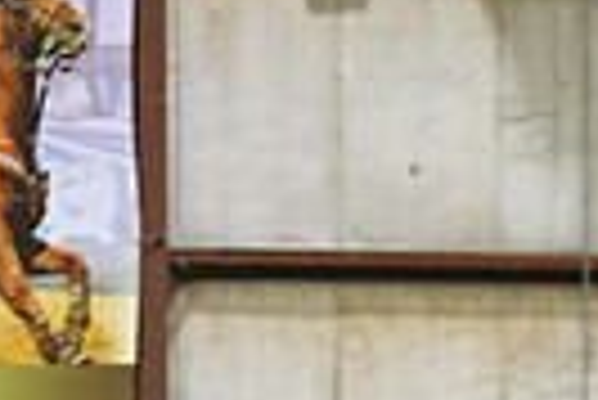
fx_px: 11590
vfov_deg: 2.0
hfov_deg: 3.0
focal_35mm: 697
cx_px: 166
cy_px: 807
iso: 2500
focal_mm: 160
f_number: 2.8
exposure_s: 1/320
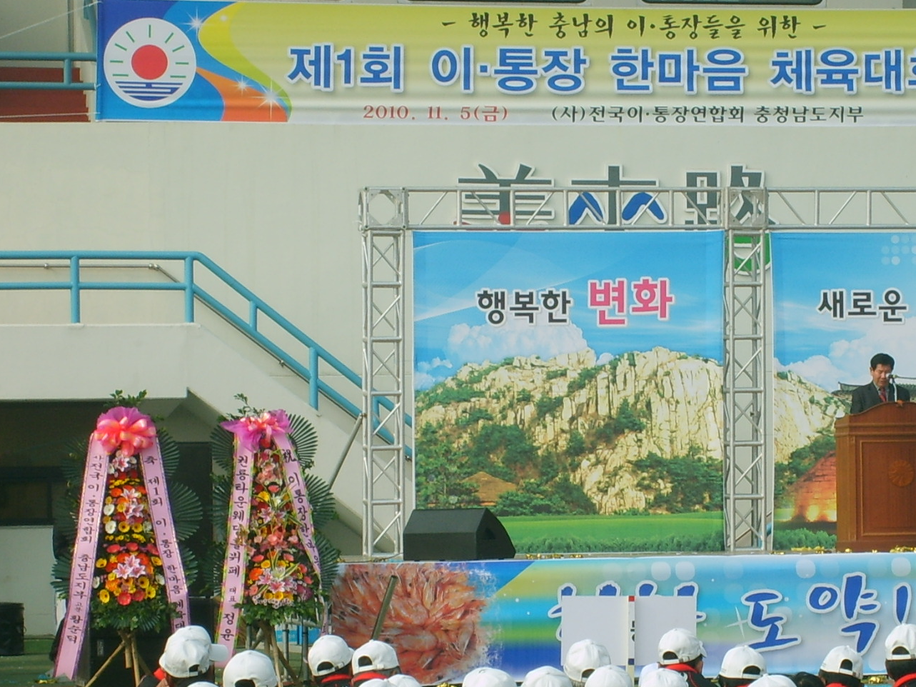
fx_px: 4921
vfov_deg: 8.0
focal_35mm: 186
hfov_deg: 10.6
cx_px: 671
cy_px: 472
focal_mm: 17.4
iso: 50
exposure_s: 1/350
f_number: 4.9
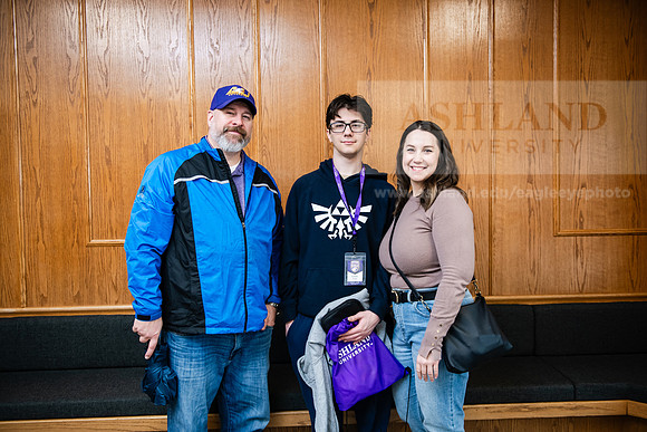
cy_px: 216
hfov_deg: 54.4
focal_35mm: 35
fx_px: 629
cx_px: 324
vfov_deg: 37.9
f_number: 2.8
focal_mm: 35
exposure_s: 1/160
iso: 640
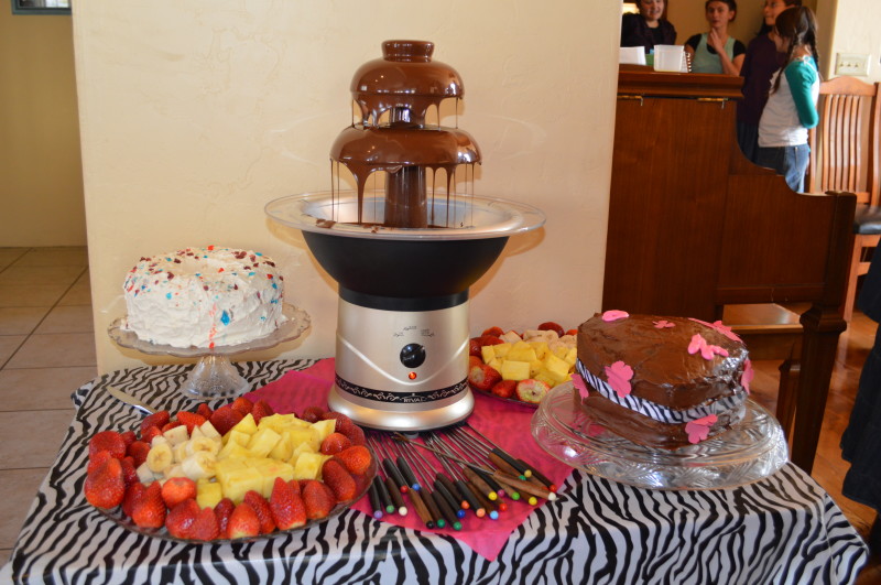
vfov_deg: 39.9
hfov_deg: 57.3
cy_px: 292
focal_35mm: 33
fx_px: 806
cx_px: 440
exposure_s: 1/60
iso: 640
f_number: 4
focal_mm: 22
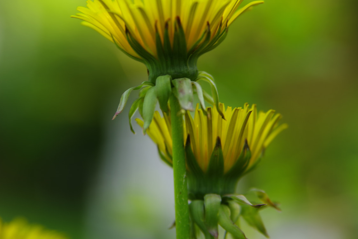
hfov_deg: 15.1
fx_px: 1353
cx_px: 171
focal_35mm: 136
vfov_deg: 10.1
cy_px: 89
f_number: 3.5
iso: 100
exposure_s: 1/40
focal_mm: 75
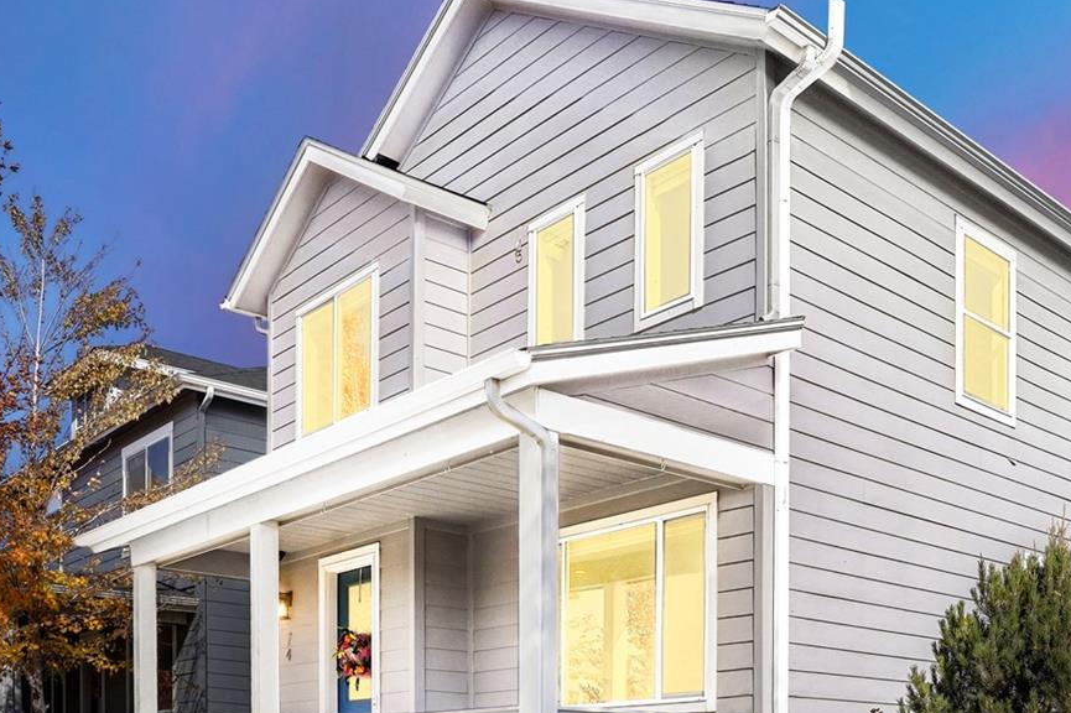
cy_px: 438
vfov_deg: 35.7
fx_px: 1100
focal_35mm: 37
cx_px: 619
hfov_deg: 51.7
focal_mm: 20
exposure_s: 1/1600
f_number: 13
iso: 800
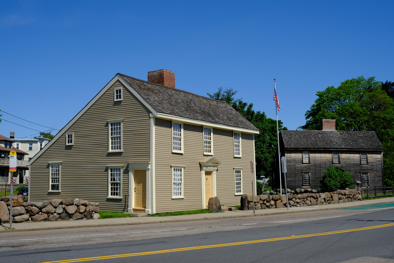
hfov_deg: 50.7
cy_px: 132
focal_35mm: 38
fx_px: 416
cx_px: 197
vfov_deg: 35.1
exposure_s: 1/550
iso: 160
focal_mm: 25.4
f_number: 7.1
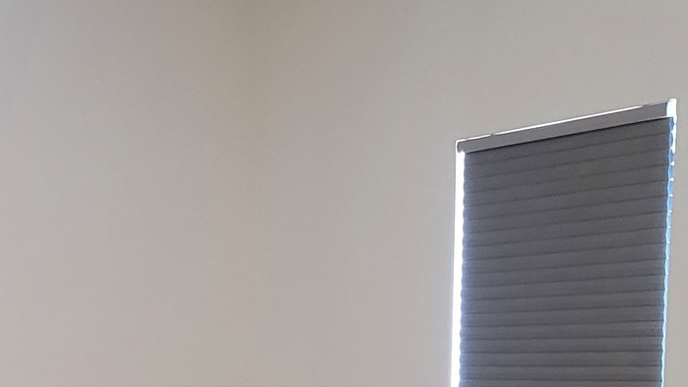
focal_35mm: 83
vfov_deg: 13.9
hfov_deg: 24.6
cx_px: 28
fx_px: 1514
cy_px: 531
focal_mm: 5.4
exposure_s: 1/40
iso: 320
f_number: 1.8
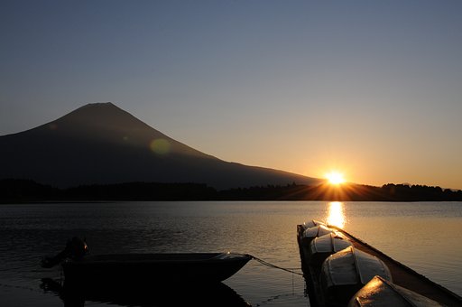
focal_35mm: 36
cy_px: 154
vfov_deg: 36.8
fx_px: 461
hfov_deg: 53.2
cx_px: 231
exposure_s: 1/400
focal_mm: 24
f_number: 16
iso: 400
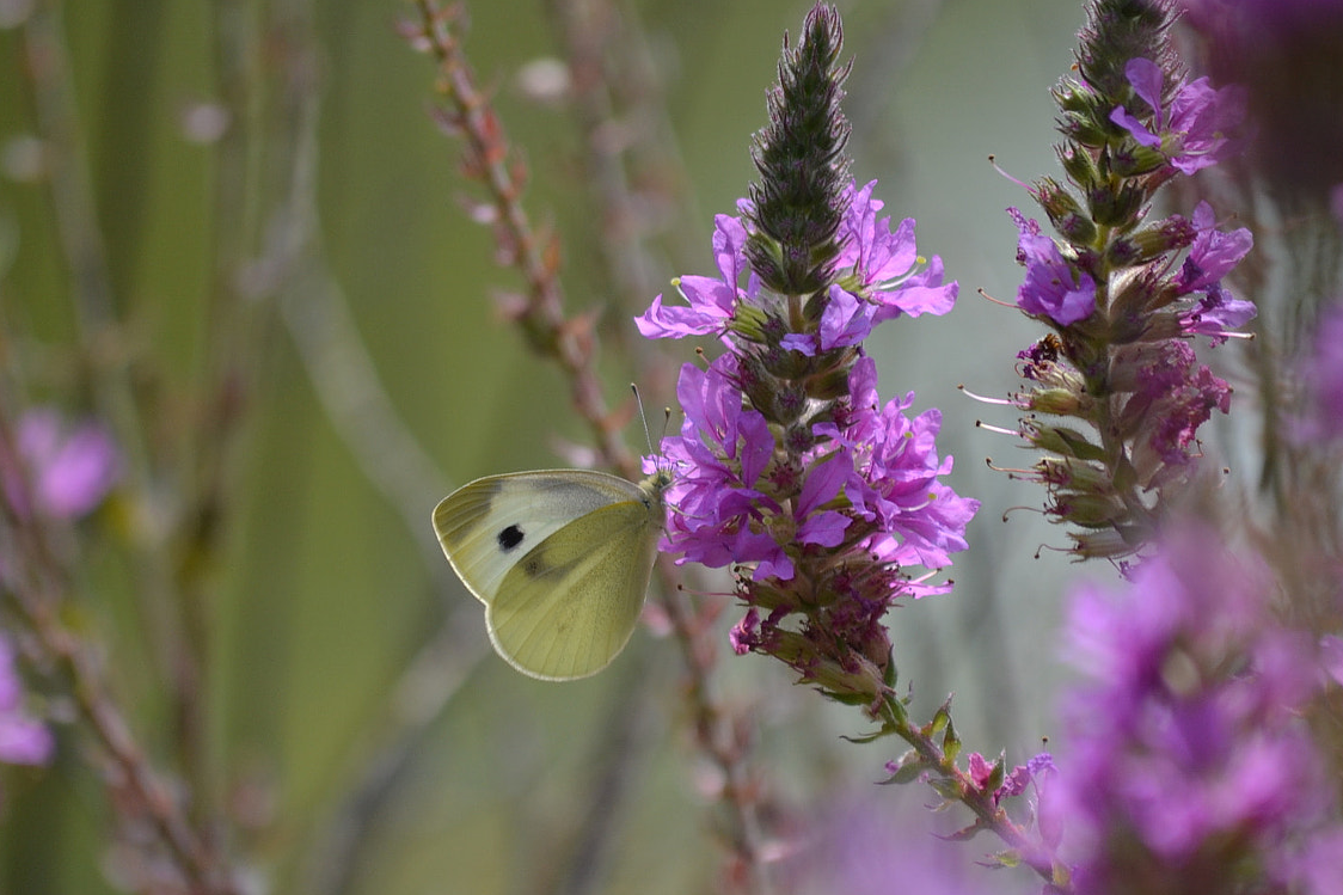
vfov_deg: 3.2
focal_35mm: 427
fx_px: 15926
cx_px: 615
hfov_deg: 4.8
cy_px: 550
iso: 220
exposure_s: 1/500
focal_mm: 200
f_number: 5.6
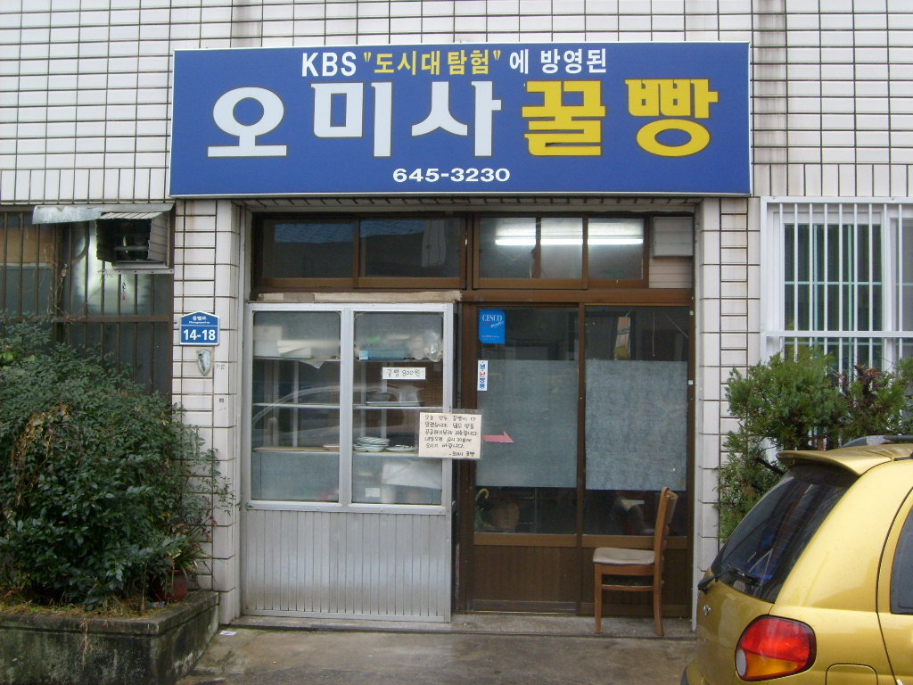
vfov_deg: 33.6
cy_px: 342
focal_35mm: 43
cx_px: 456
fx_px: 1134
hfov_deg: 43.9
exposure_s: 1/90
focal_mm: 7.2
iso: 80
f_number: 3
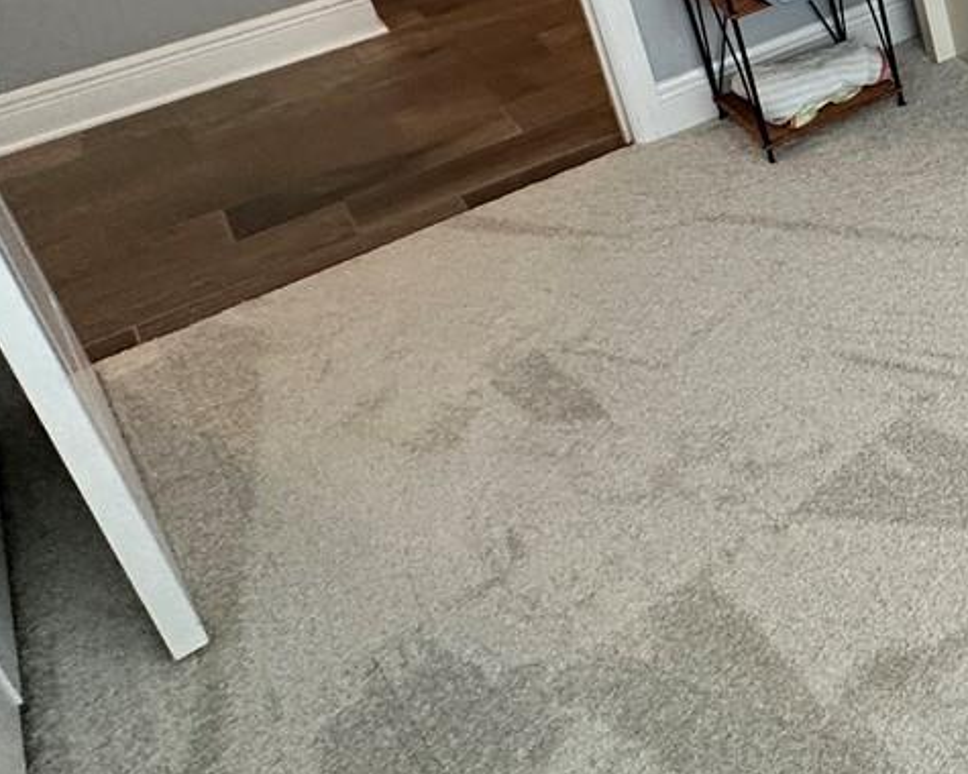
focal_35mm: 46
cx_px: 1526
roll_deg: +2.0
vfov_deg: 28.1
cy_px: -181
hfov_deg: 26.2
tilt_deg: -20.0
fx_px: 1318
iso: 200
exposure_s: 1/120
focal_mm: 2.22
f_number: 2.2
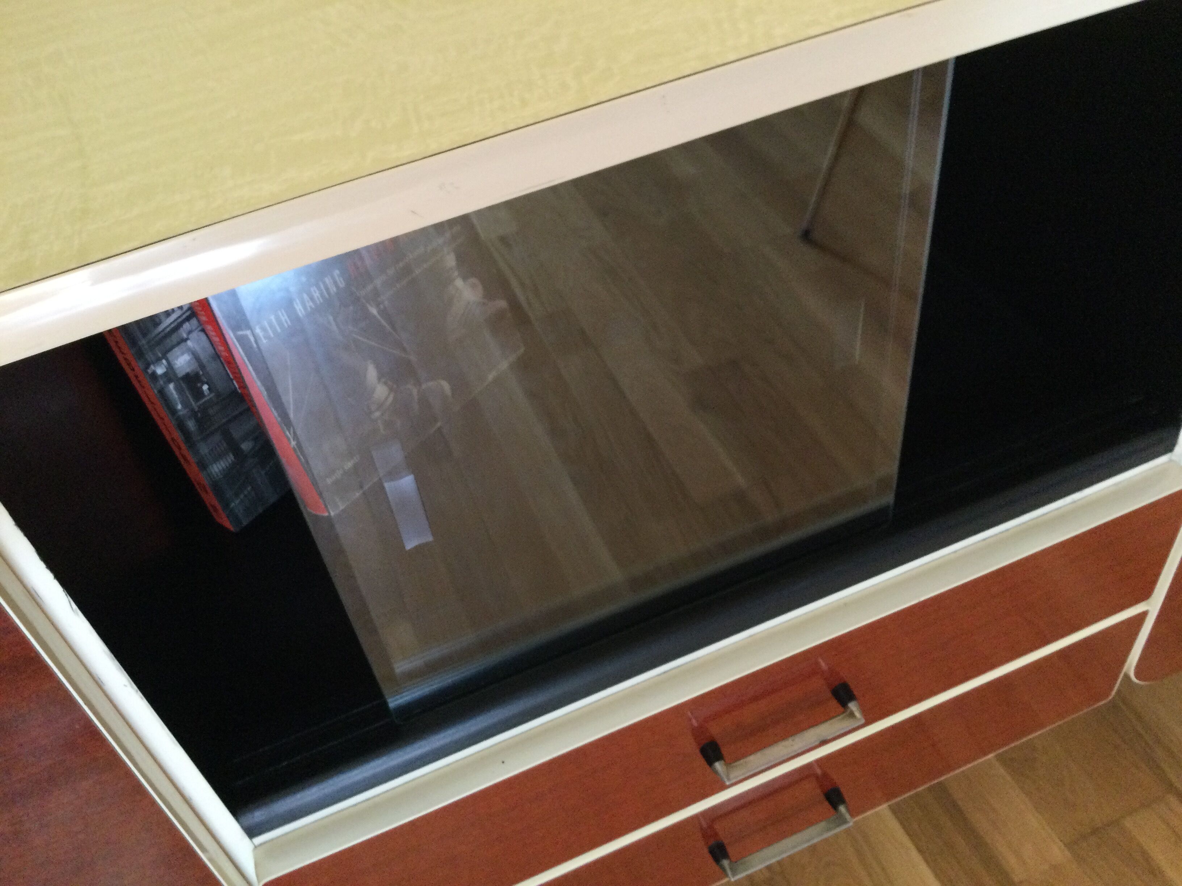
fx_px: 1059
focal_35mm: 31
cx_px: 591
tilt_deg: -45.1
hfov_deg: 58.4
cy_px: 443
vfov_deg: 45.4
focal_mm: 3.3
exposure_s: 1/33
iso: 200
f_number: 2.4
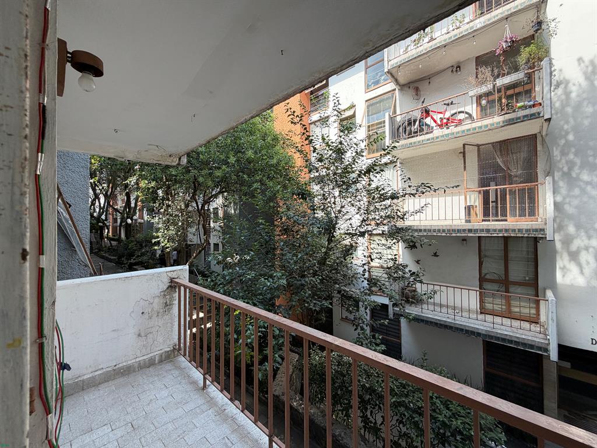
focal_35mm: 14
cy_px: 224
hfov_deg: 102.1
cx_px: 298
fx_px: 241
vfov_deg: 85.7
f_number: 2.2
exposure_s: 1/157
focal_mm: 2.22
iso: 50
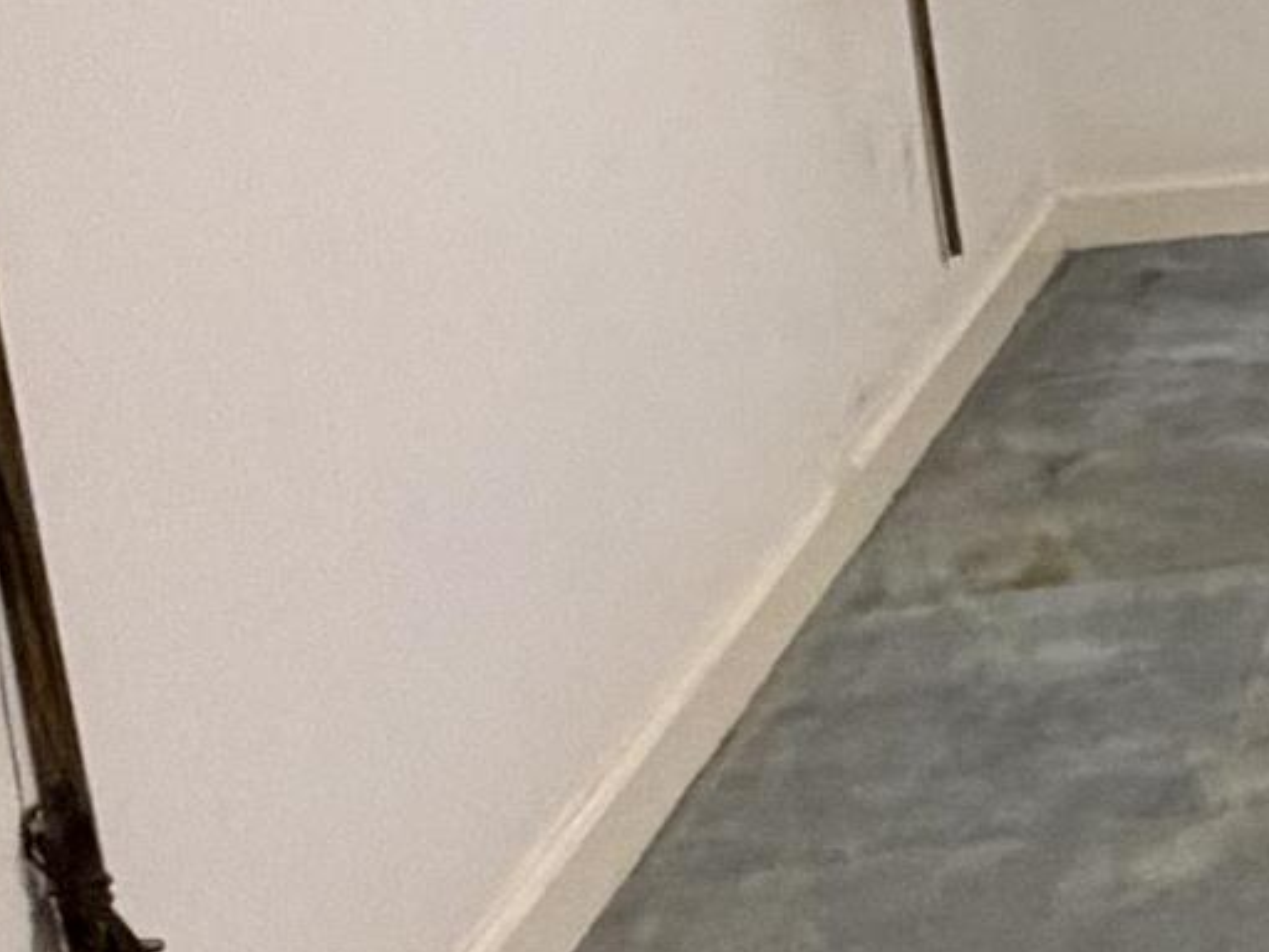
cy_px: -69
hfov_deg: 16.1
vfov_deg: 17.1
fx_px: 3079
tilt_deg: -12.1
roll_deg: +0.7
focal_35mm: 84
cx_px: 2746
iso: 500
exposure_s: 1/60
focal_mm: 2.22
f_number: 2.2
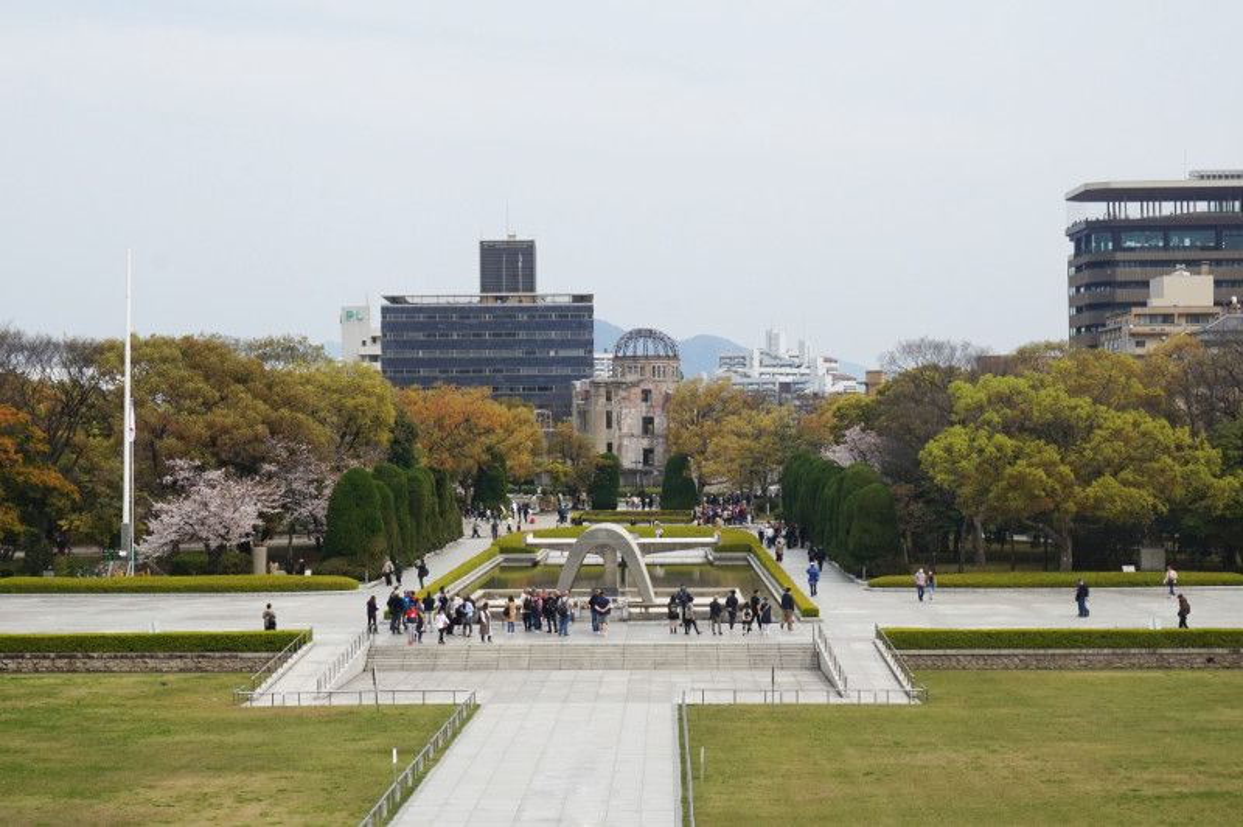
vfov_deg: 23.1
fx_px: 2018
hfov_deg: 34.2
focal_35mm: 58
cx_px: 622
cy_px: 414
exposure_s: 1/80
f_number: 13
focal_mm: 39
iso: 100
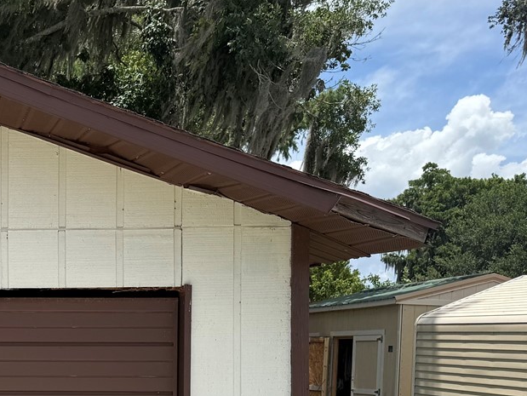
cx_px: -59
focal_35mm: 62
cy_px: 372
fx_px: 944
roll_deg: -1.5
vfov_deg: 22.9
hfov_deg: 28.2
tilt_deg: -1.1
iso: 80
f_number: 1.78
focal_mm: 6.76
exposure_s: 1/4673
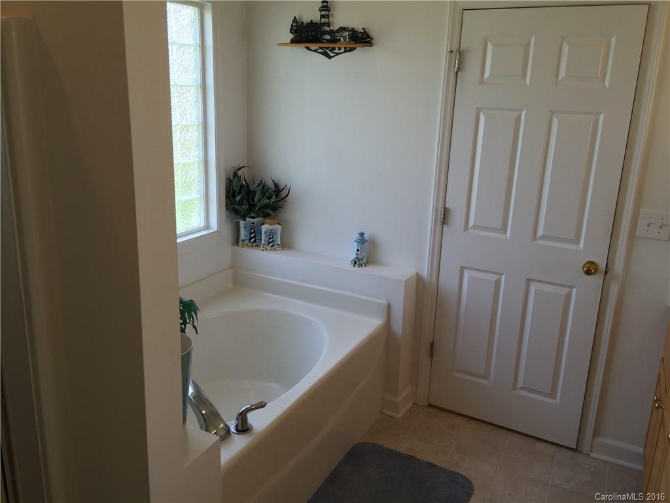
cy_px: 252
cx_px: 335
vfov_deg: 48.2
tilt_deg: -16.2
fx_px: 561
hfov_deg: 61.7
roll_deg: -2.8
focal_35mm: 29
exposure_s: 1/120
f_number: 2.2
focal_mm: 4.15
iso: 32
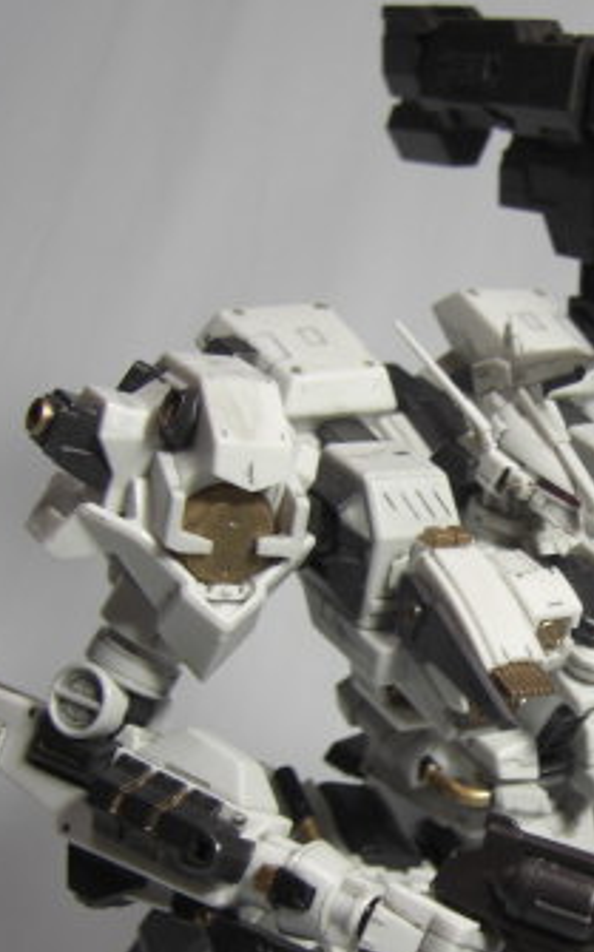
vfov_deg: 26.7
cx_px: 642
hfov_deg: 16.4
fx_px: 1997
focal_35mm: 77
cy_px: 611
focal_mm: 7.9
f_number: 2.8
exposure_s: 1/40
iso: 100
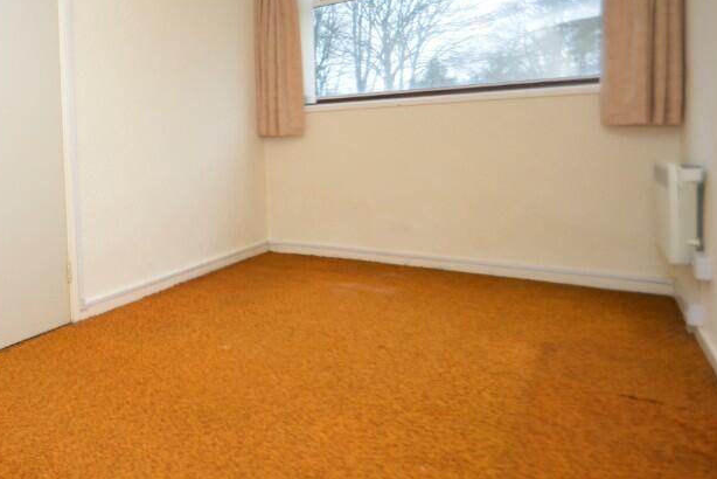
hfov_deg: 65.6
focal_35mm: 25
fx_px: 498
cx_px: 152
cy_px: 151
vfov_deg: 50.2
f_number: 4
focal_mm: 10
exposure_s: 1/60
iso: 1250
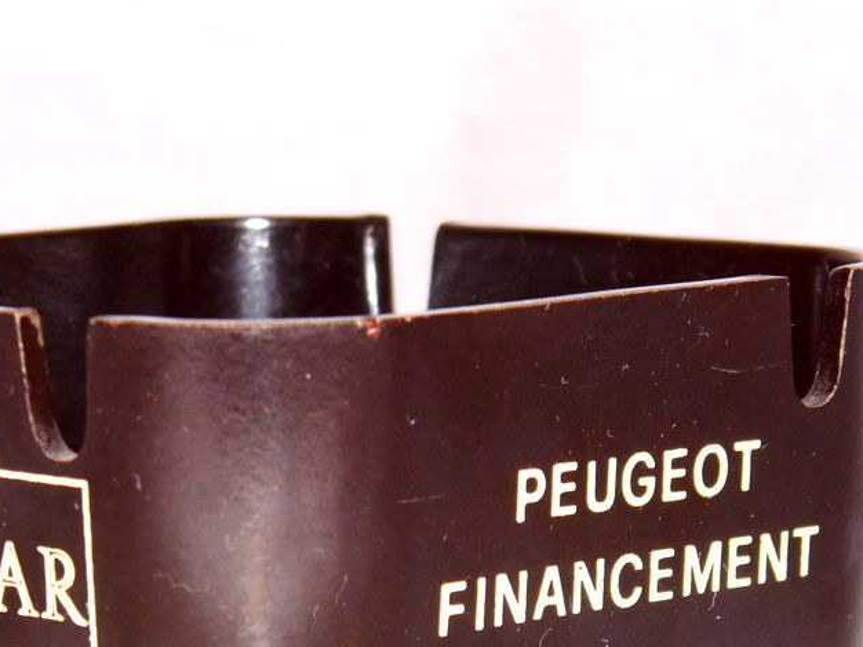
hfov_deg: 9.4
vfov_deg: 7.0
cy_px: 480
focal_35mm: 211
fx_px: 5258
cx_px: 301
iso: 100
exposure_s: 1/60
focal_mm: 23.6
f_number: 4.7
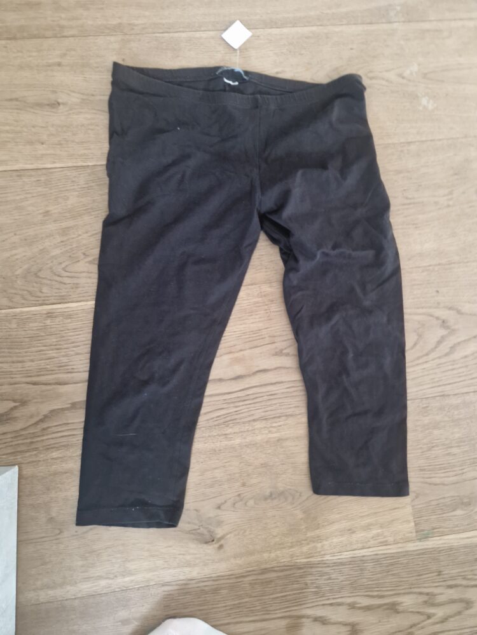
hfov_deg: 58.9
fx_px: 423
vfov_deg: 73.9
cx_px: 238
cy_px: 318
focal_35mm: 23
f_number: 1.8
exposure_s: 1/25
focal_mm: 5.4
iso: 500
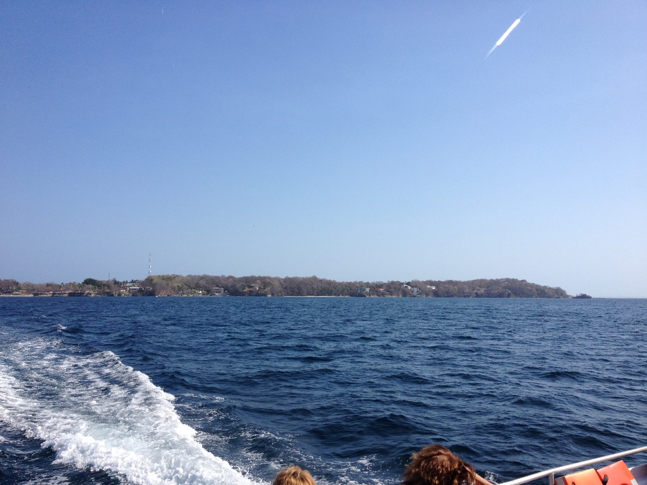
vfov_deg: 40.7
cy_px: 242
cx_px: 324
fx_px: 654
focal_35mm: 35
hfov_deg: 52.6
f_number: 2.4
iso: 50
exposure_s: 1/2513
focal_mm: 4.28
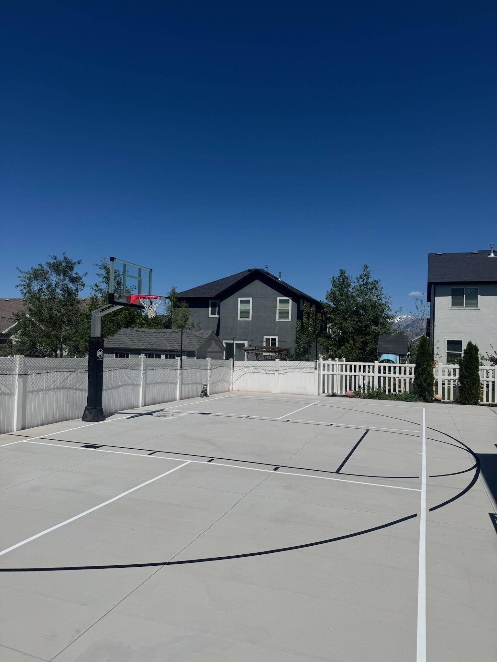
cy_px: 331
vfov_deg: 71.6
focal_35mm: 24
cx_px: 248
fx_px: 459
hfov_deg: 56.8
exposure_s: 1/12346
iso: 80
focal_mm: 6.76
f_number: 1.78
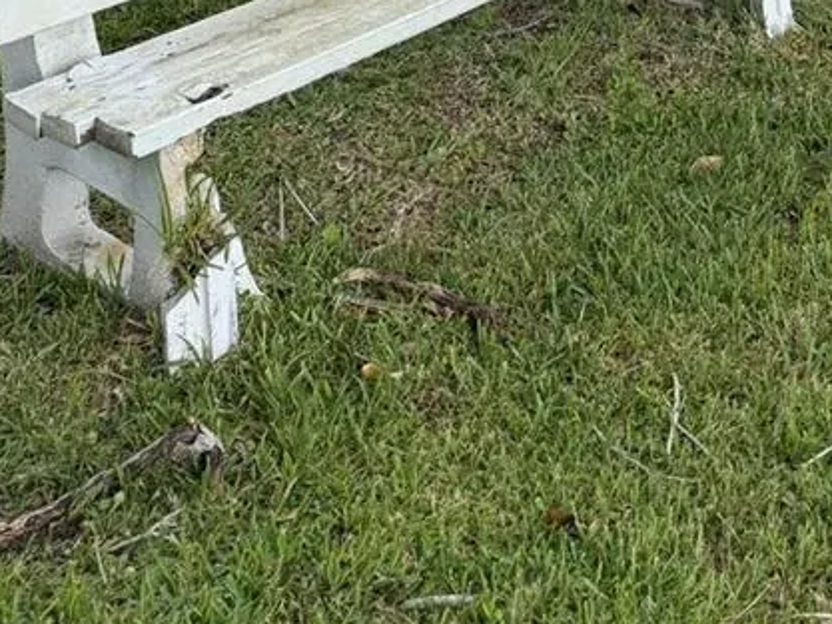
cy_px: -455
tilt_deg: -6.6
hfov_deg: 27.3
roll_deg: -1.6
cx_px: 716
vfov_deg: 17.7
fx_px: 1659
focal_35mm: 69
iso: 100
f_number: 1.78
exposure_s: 1/2169
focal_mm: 6.76
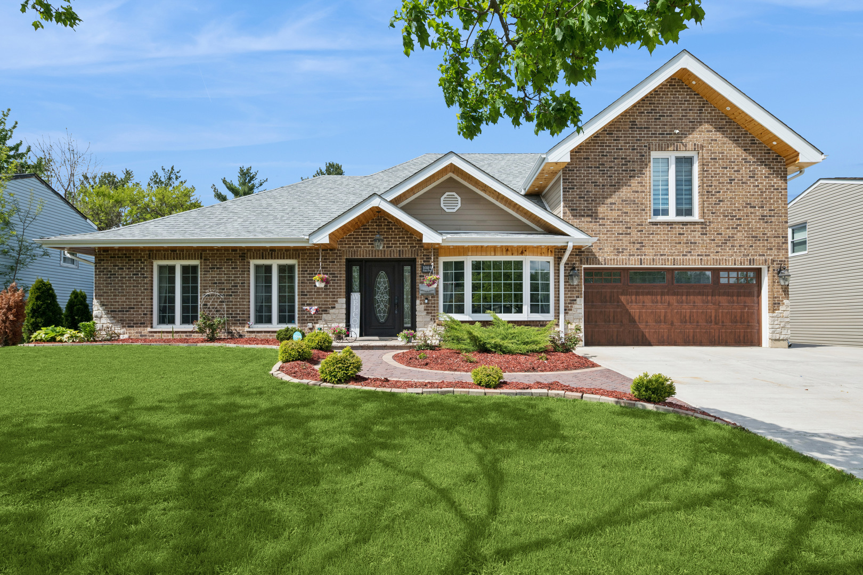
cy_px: 288
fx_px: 455
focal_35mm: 19
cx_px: 432
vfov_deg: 64.6
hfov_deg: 86.9
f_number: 8
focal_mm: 19
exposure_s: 1/750
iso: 400
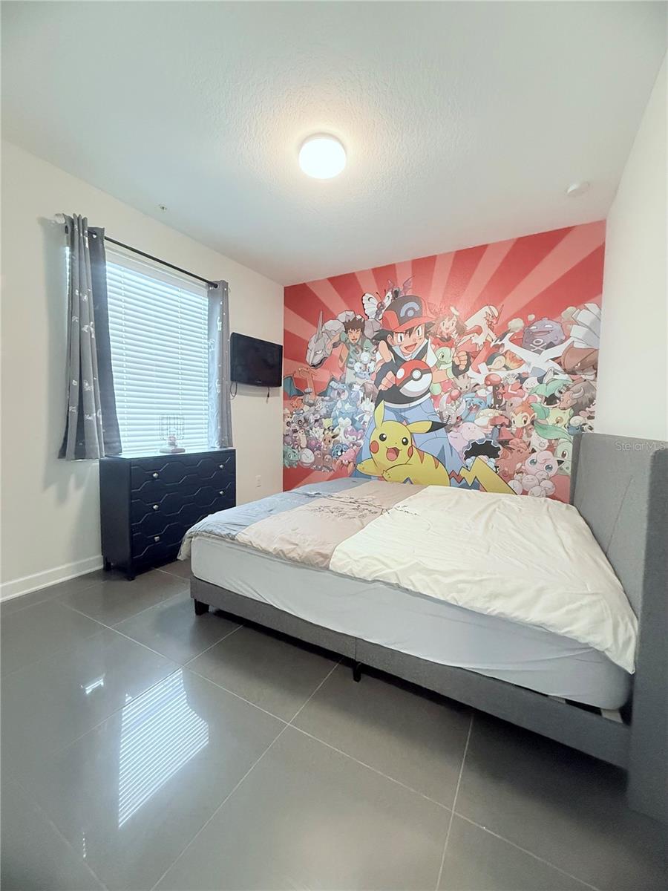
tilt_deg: -4.4
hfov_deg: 85.7
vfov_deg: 102.1
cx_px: 334
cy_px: 446
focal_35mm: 14
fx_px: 360
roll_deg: -1.6
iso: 640
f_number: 2.2
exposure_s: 1/60
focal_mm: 2.22
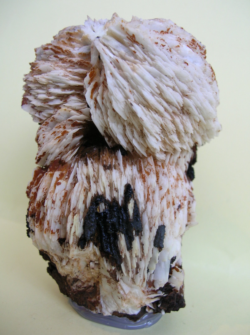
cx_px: 125
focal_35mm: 36
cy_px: 168
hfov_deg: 39.6
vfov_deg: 51.4
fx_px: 347
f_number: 2.7
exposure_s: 1/11.6
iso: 50
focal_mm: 6
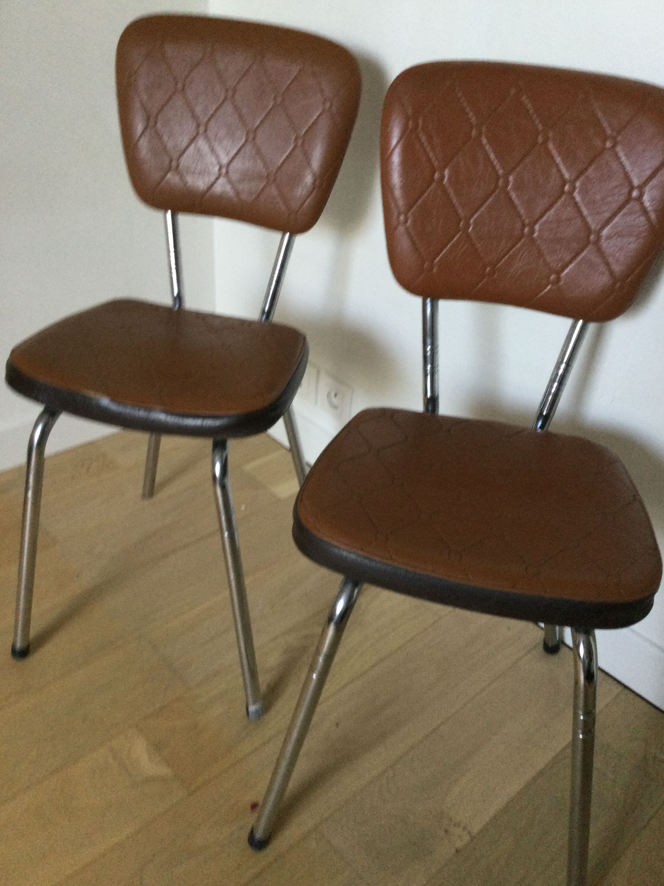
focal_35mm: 31
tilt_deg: -28.0
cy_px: 443
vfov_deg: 58.4
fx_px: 793
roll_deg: -2.0
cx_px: 332
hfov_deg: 45.4
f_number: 2.4
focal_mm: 3.3
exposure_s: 1/30
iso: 100
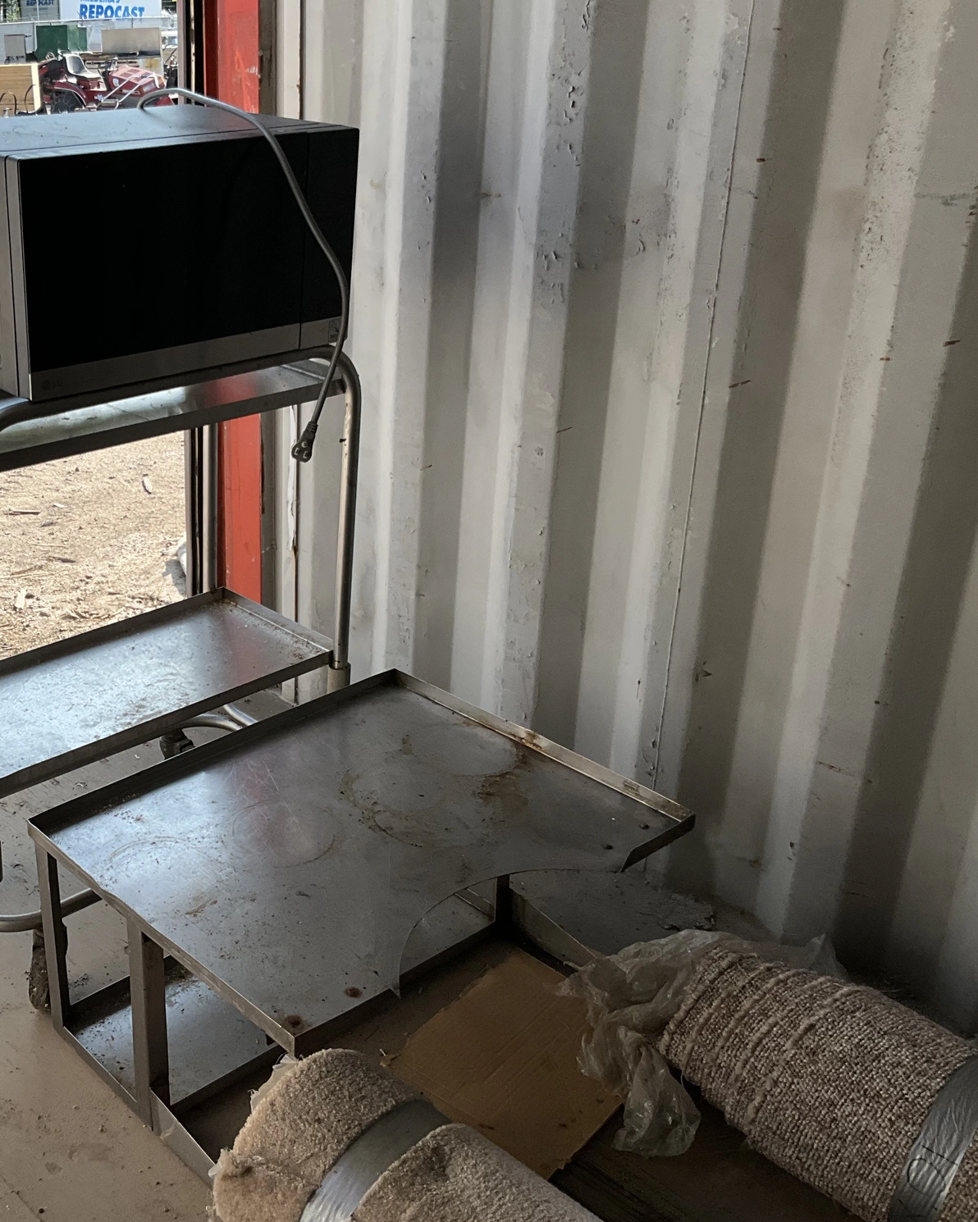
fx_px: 1375
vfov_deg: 47.9
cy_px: 608
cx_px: 164
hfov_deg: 37.4
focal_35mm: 38
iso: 25
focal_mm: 3
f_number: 1.8
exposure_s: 1/620
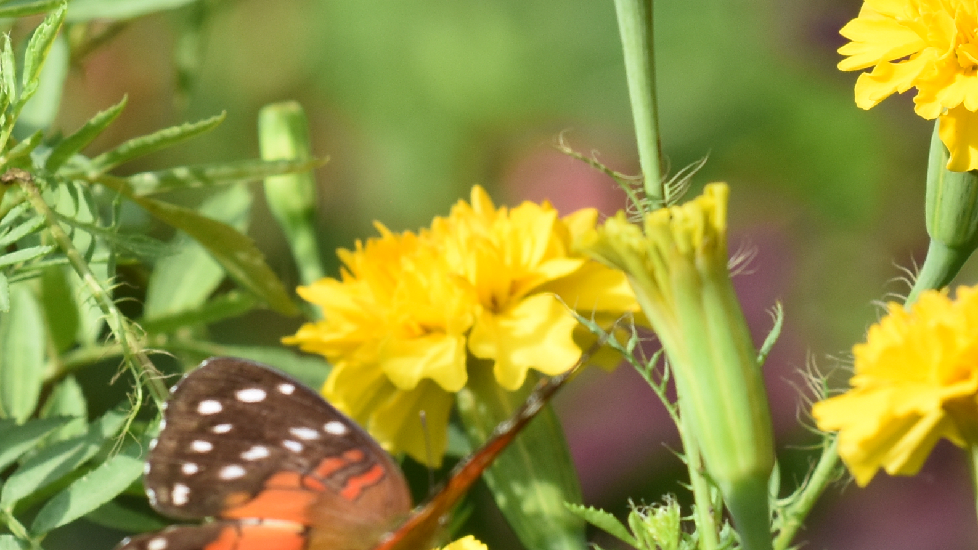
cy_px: 483
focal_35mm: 383
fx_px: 9933
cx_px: 521
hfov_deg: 5.6
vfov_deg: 3.2
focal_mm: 86
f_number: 11
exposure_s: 1/400
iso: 400
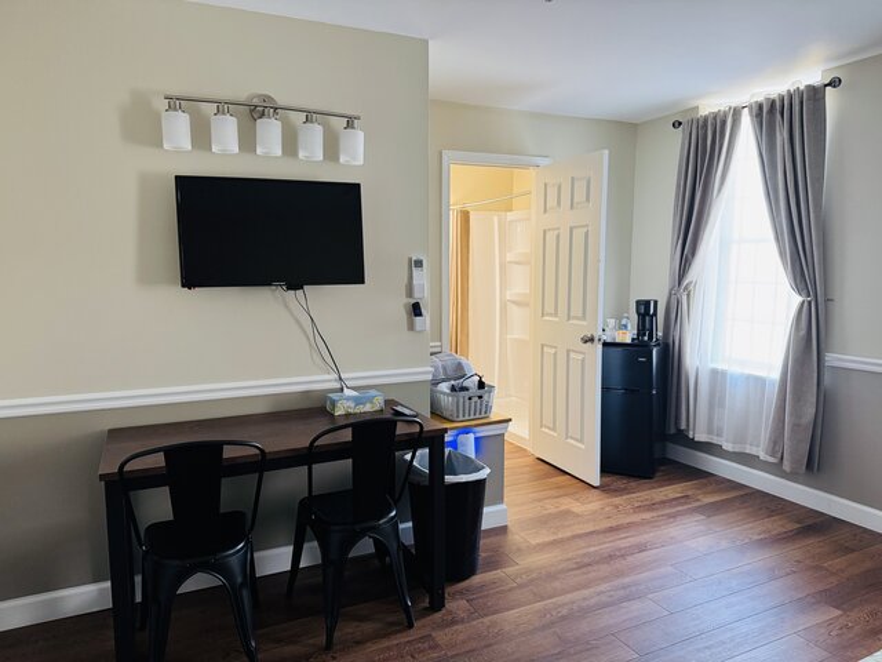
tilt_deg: -7.3
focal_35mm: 24
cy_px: 331
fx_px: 612
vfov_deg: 56.8
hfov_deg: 71.6
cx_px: 441
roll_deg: -0.3
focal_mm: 6.76
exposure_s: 1/60
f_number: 1.78
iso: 250
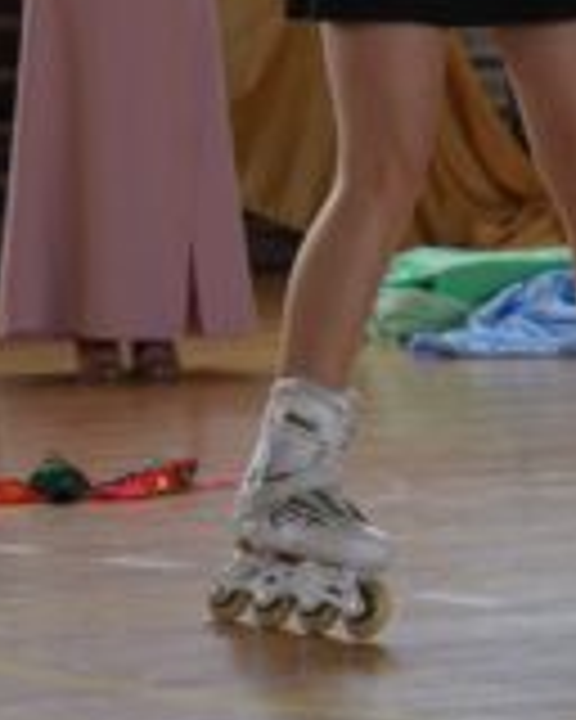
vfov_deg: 9.1
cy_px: -63
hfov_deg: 7.3
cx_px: 486
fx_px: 4496
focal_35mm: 211
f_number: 4
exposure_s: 1/60
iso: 250
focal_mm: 60
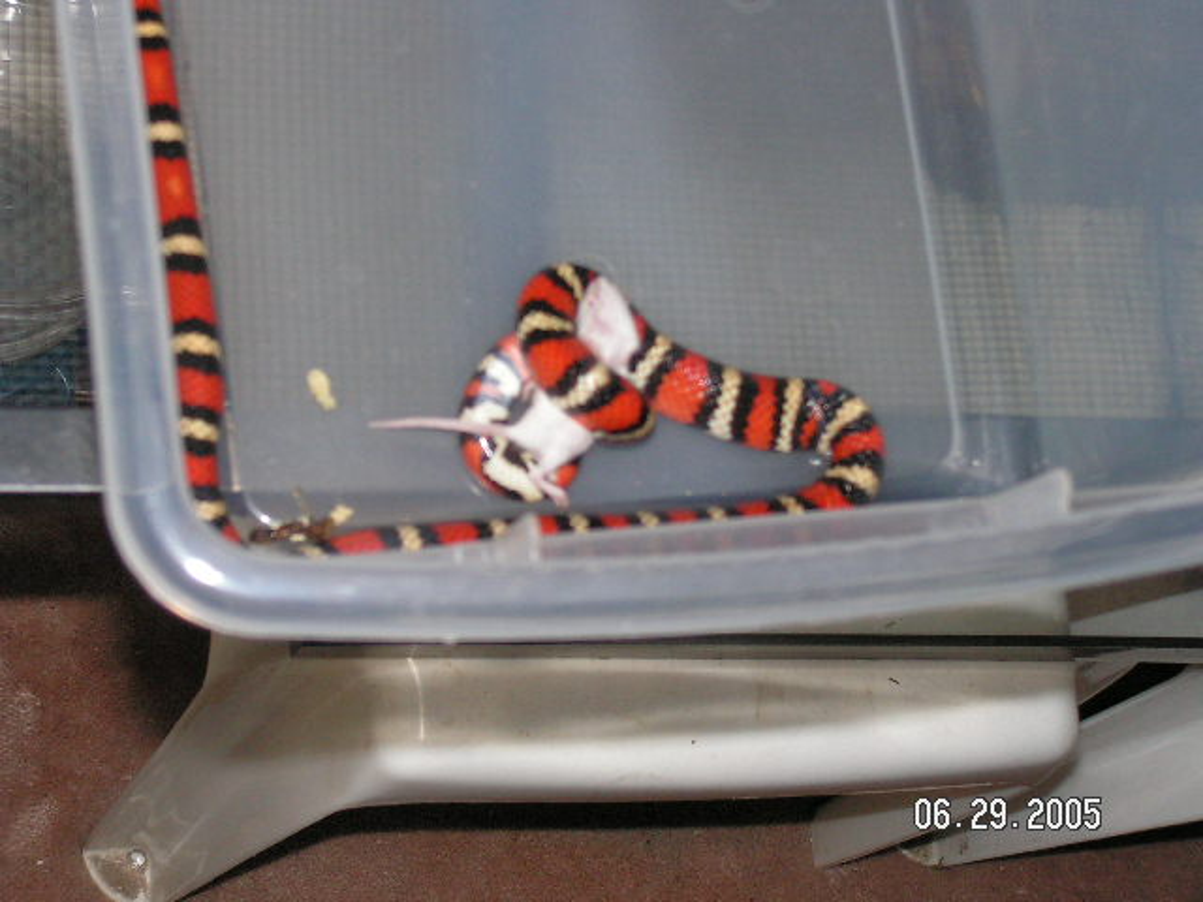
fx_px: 2572
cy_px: 451
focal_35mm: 74
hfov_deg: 26.3
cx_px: 602
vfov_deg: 19.9
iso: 200
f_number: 3.3
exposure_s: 1/80
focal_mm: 12.4
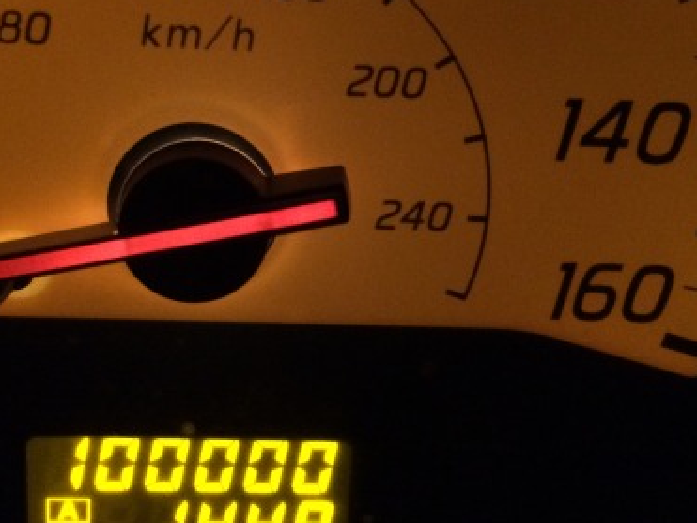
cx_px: 312
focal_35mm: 50
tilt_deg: -33.4
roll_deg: -0.8
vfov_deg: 28.9
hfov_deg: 38.2
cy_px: 184
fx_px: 1006
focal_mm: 4.15
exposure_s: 1/15
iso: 400
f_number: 2.2
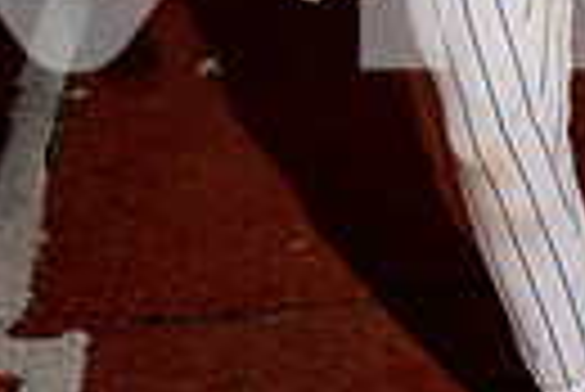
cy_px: -383
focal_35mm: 121
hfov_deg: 16.7
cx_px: 522
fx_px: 1968
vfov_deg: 10.5
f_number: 5
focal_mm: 35
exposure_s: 1/250
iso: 500
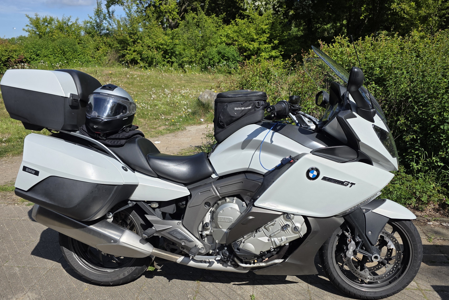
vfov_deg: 46.2
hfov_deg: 65.5
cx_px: 231
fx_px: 349
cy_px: 176
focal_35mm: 28
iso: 80
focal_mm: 6.3
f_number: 1.7
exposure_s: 1/5778
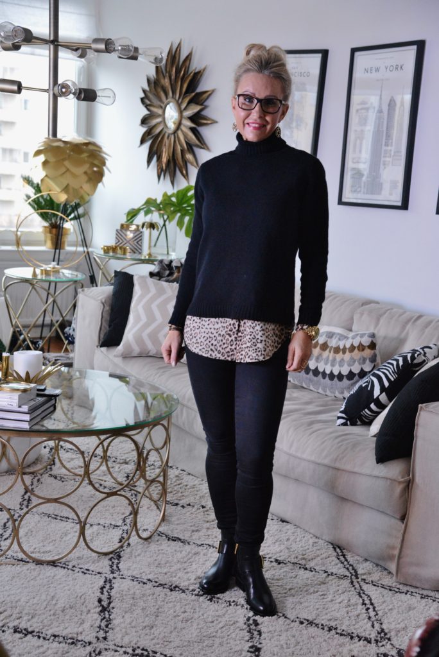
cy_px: 328
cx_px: 220
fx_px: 1005
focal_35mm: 55
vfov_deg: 36.2
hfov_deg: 24.7
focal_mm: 55
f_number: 5
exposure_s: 1/8
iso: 6400
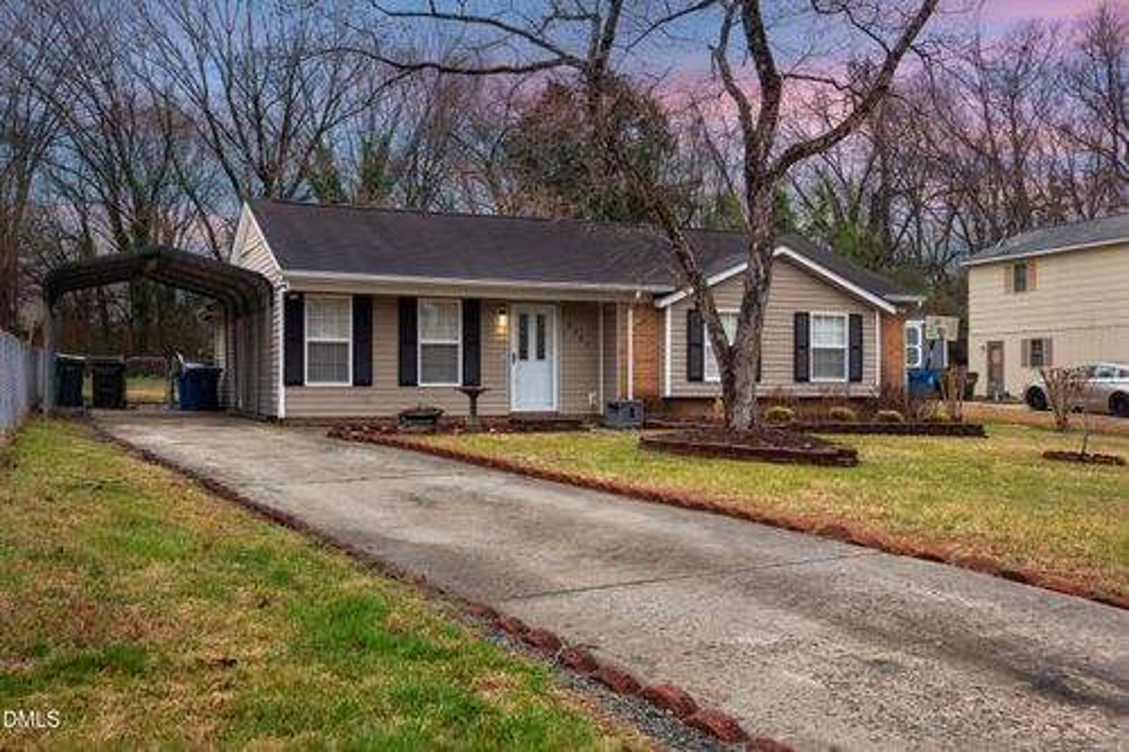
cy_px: 376
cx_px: 564
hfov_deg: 54.5
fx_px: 1097
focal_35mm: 35
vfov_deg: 37.8
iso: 640
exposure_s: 1/320
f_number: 8
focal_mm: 35
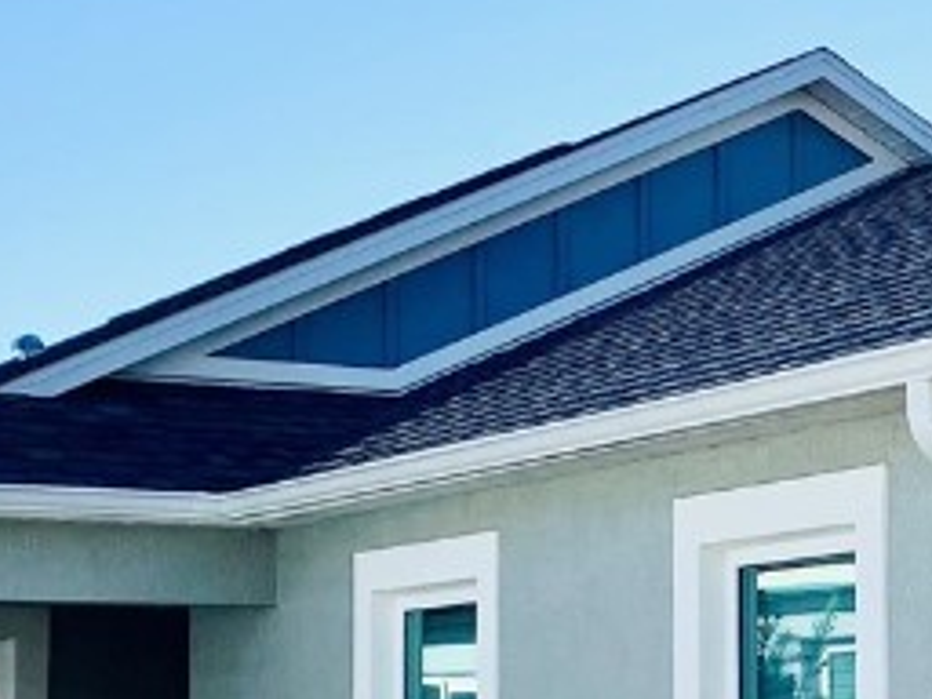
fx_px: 3015
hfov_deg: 16.5
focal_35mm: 112
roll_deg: +0.7
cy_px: 586
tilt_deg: +4.5
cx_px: 1245
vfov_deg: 13.1
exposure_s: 1/3472
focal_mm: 3.99
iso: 32
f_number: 1.8
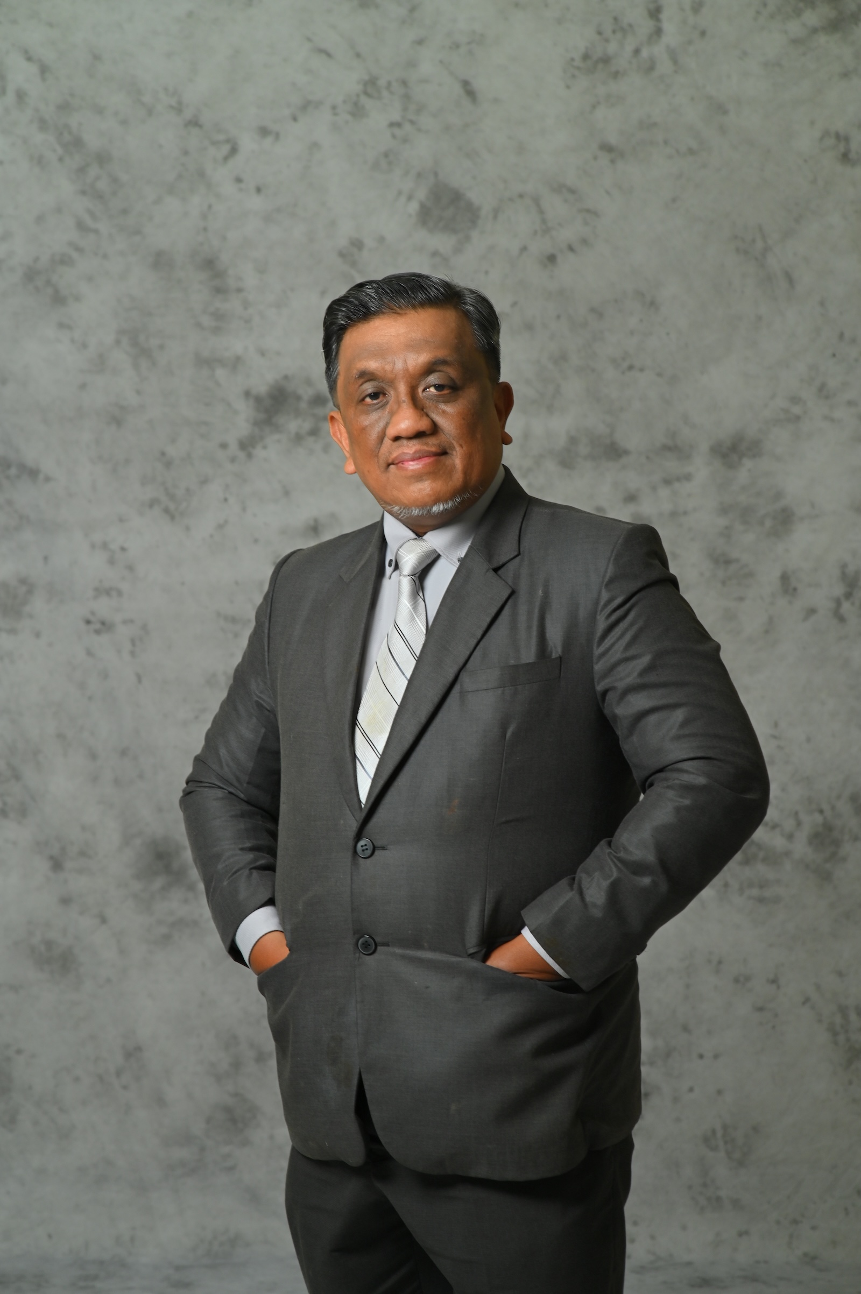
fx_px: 3054
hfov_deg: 16.0
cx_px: 430
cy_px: 647
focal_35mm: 85
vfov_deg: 23.9
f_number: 8
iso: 250
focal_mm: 85
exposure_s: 1/125
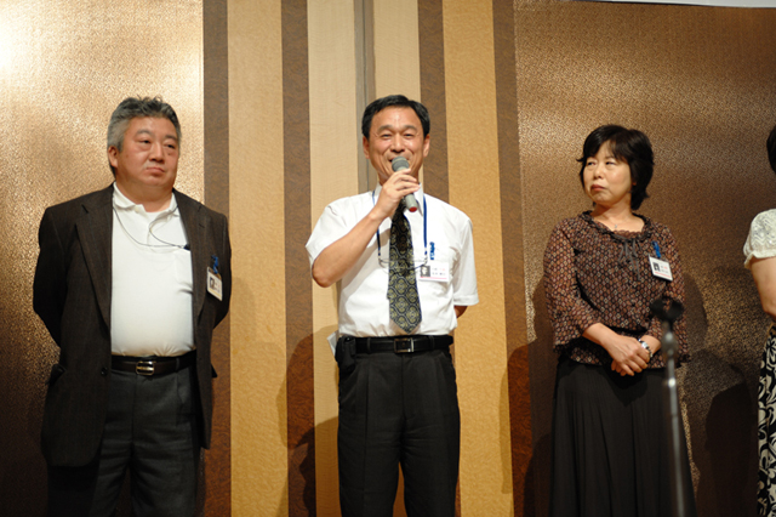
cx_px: 388
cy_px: 258
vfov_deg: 27.0
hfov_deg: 39.6
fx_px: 1077
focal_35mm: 50
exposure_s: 1/125
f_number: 2.8
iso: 1250
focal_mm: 50
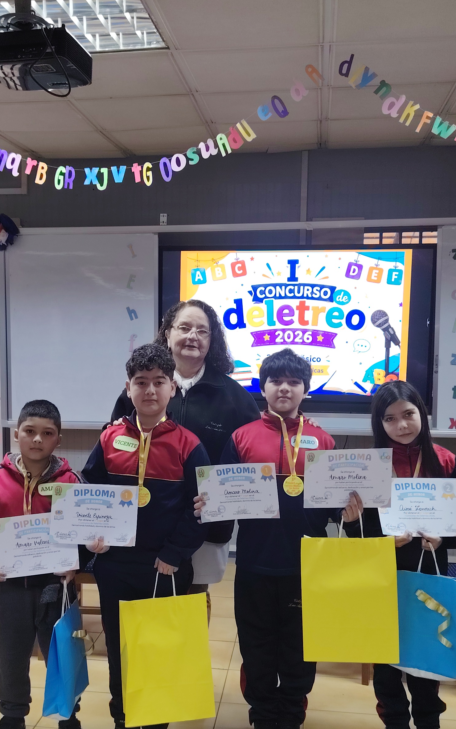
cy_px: 399
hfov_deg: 29.7
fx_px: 855
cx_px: 172
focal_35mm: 43
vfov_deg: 46.2
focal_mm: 5.25
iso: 331
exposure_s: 1/33.3
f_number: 1.75
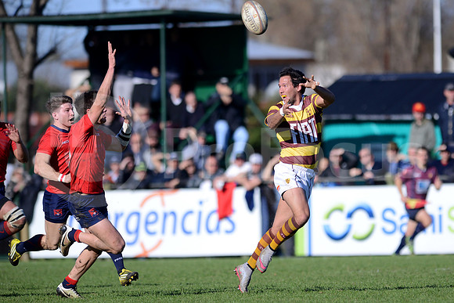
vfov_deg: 3.3
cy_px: 152
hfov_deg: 4.9
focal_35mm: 420
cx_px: 227
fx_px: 5298
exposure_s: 1/3200
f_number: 4
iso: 400
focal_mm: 420
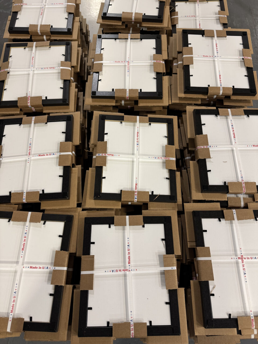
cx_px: 129
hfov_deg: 56.8
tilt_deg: -69.4
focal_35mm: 24
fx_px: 239
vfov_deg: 71.6
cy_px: 172
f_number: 1.78
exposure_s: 1/60
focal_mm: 6.76
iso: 200
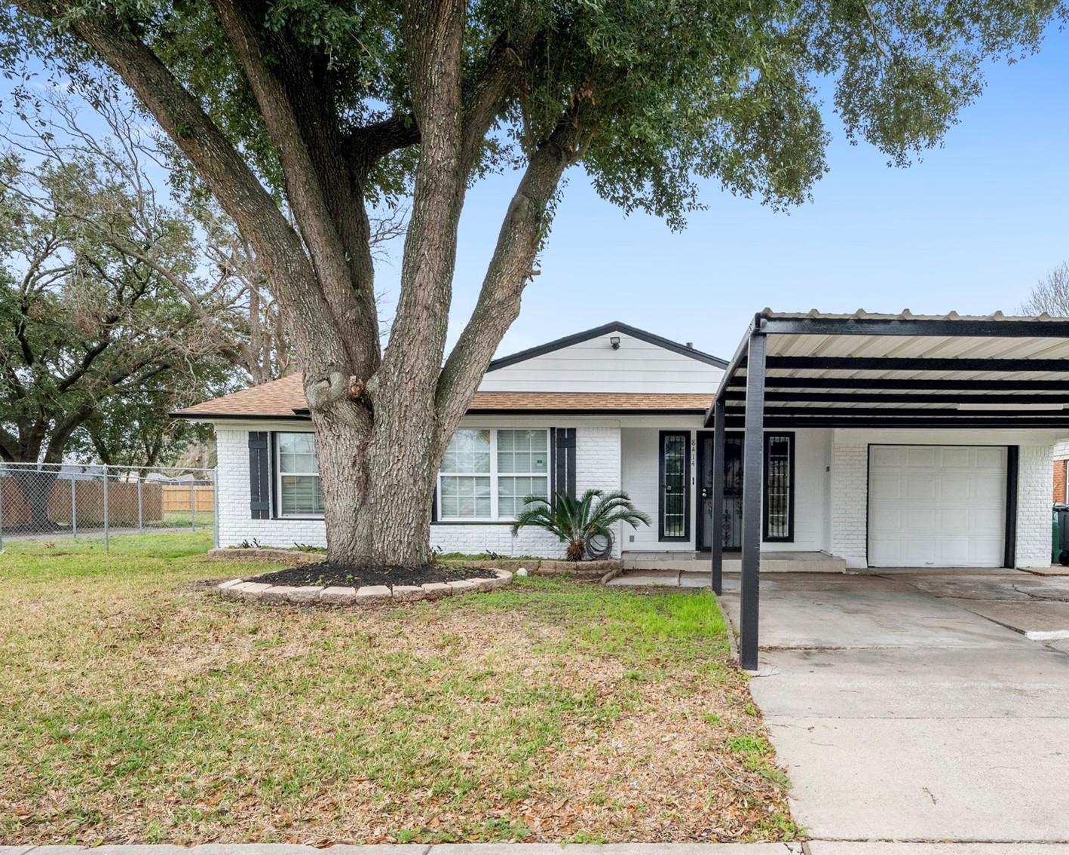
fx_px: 728
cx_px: 699
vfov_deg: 60.4
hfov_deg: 70.8
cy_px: 510
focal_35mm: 23
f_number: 9
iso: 800
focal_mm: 16
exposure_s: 1/50
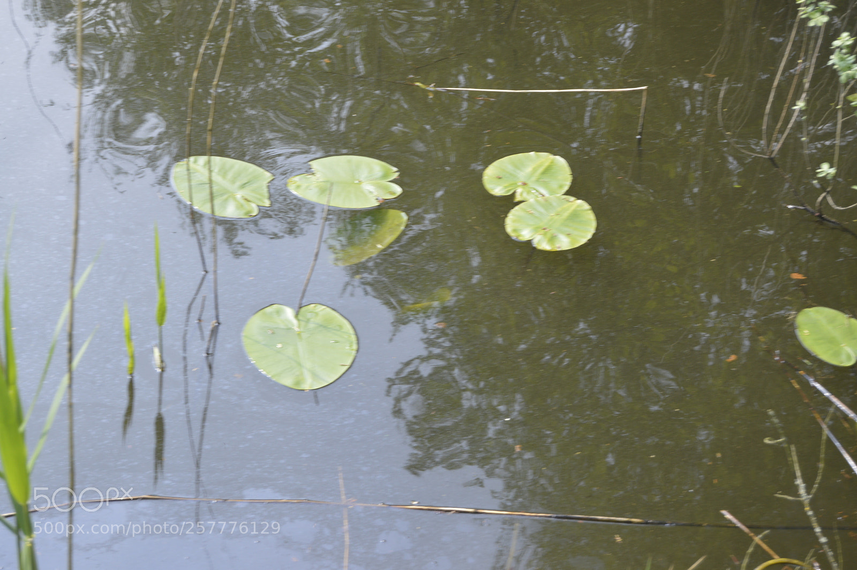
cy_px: 285
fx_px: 1962
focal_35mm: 82
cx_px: 428
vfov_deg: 16.5
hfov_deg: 24.6
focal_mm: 55
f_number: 5.6
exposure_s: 1/125
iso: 140
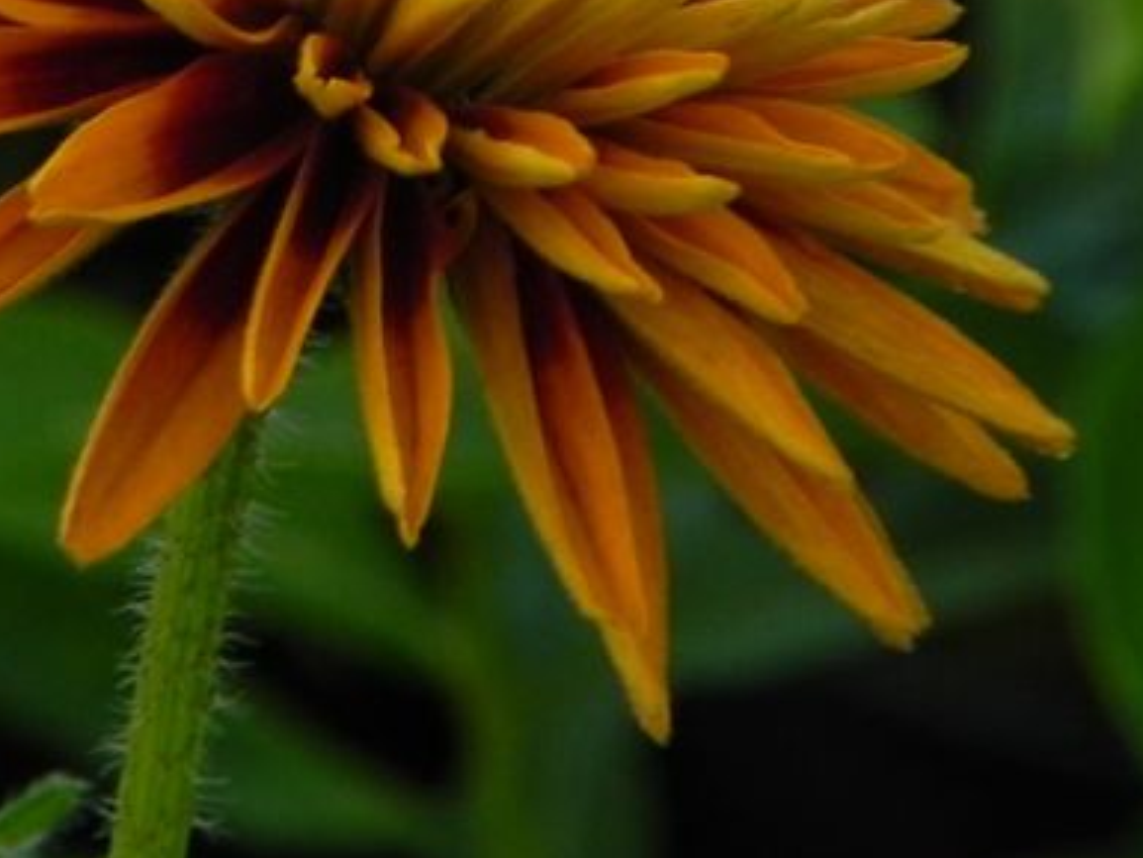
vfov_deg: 1.3
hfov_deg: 1.7
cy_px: 134
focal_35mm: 1178
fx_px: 38909
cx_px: -61
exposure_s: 1/25
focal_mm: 75.7
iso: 160
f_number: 5
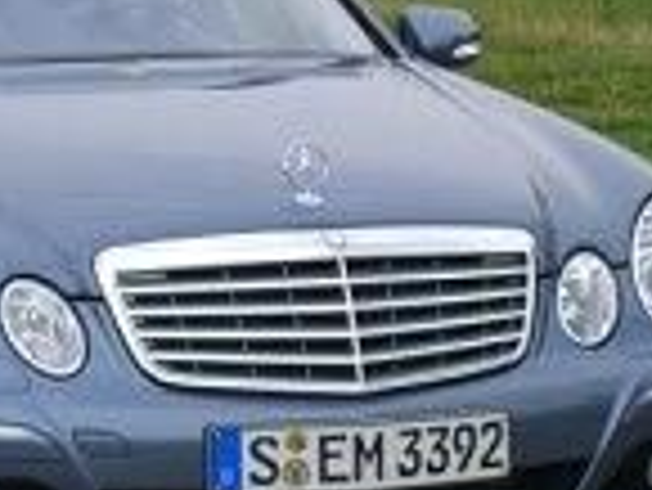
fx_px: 4656
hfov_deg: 8.0
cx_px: 94
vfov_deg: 6.0
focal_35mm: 247
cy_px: 153
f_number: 4.4
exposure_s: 1/80
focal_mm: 16.6
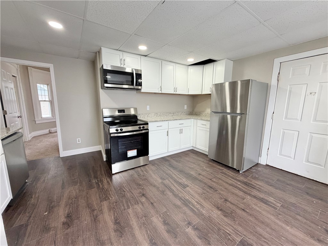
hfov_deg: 102.1
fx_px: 133
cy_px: 123
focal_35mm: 14
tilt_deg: -9.2
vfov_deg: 85.7
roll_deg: -0.6
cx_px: 164
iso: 320
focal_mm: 2.22
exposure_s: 1/121
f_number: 2.2
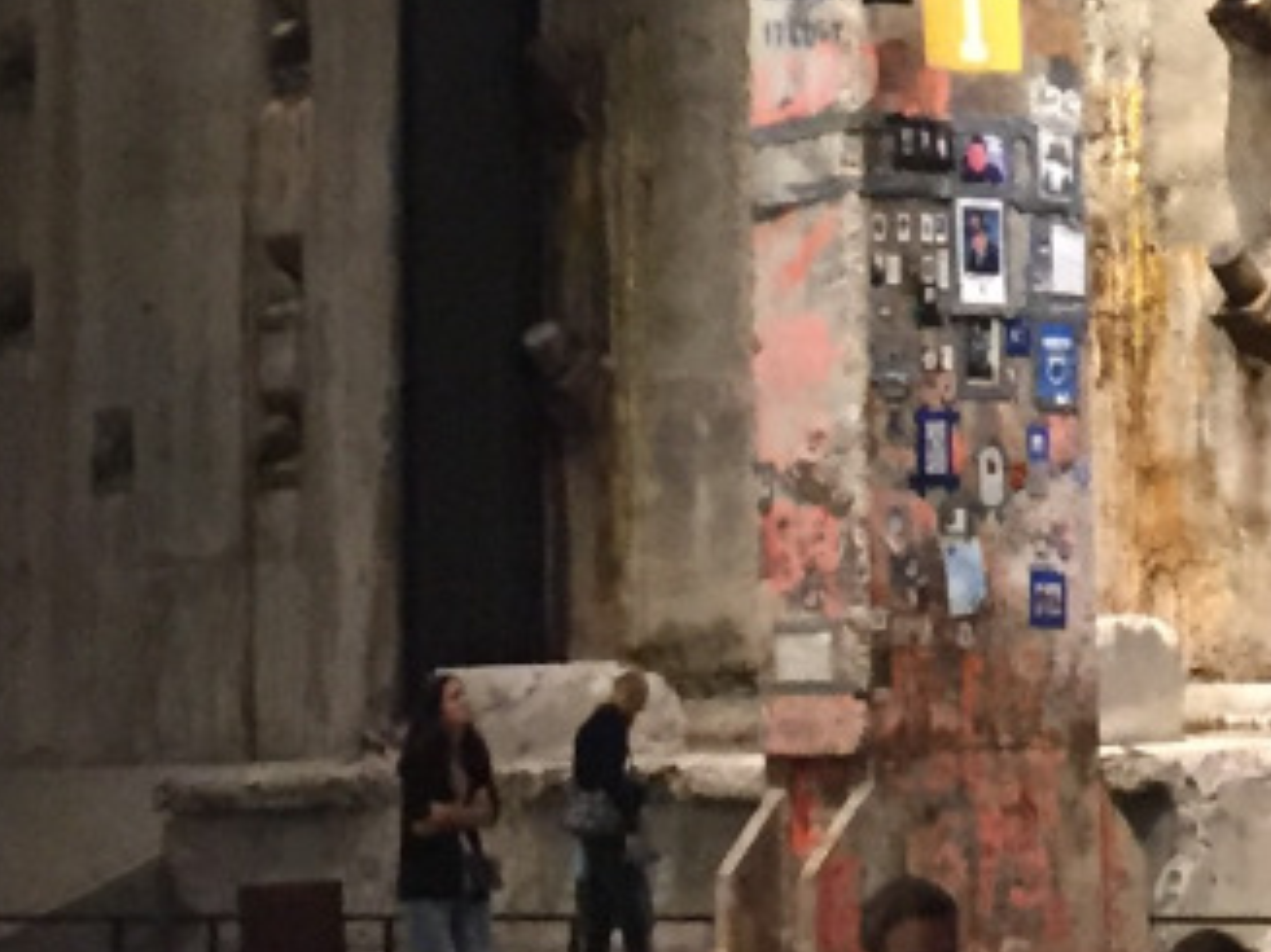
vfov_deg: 10.2
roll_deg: +0.9
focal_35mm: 142
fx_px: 5212
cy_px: -396
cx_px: 1217
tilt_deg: +12.5
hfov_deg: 13.7
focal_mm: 4.15
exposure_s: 1/15
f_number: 2.2
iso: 250
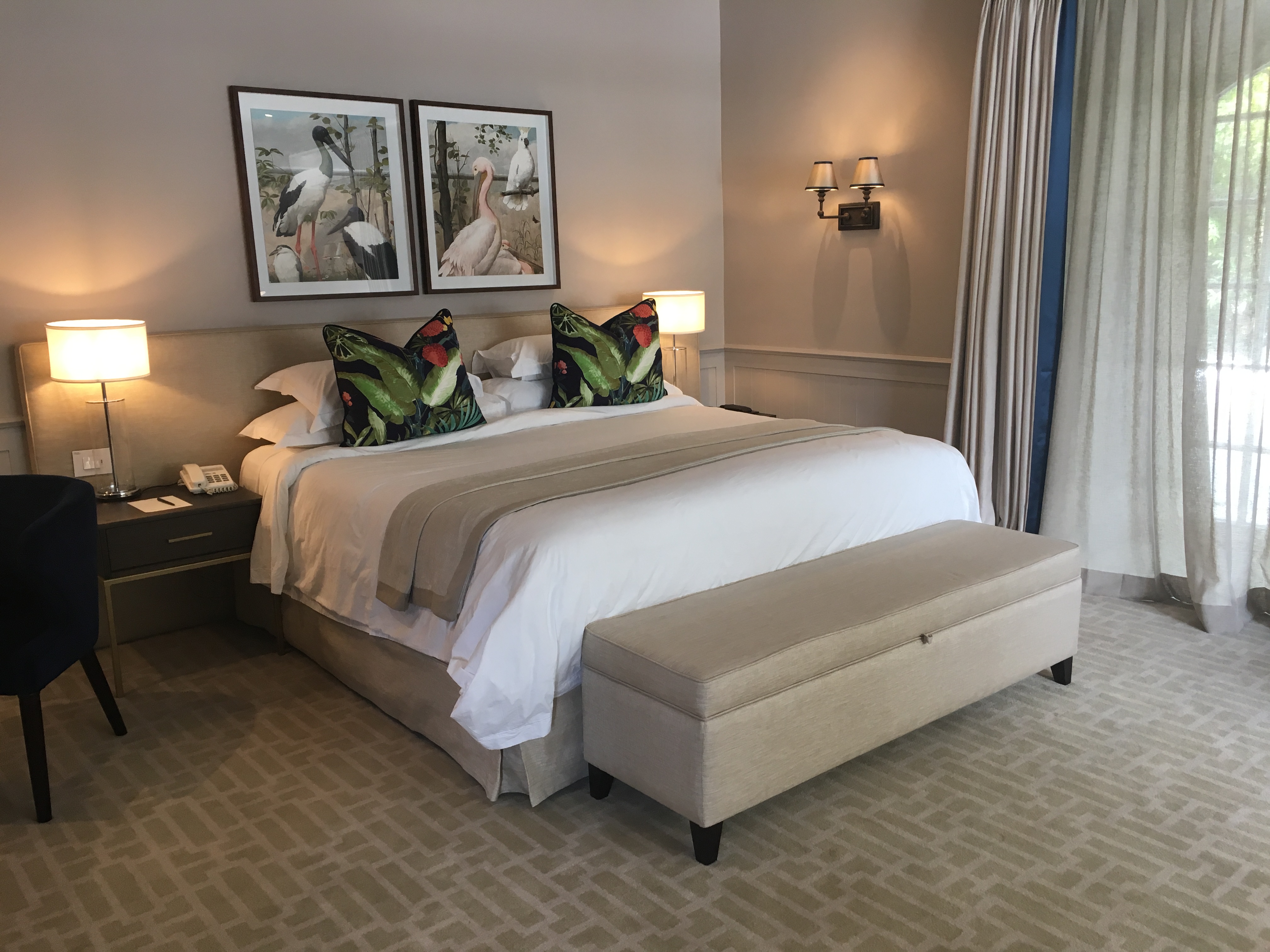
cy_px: 476
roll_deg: +2.0
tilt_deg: -11.3
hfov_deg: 61.7
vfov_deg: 48.2
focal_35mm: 29
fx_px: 1064
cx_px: 635
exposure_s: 1/33
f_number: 2.2
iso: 64
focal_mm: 4.15
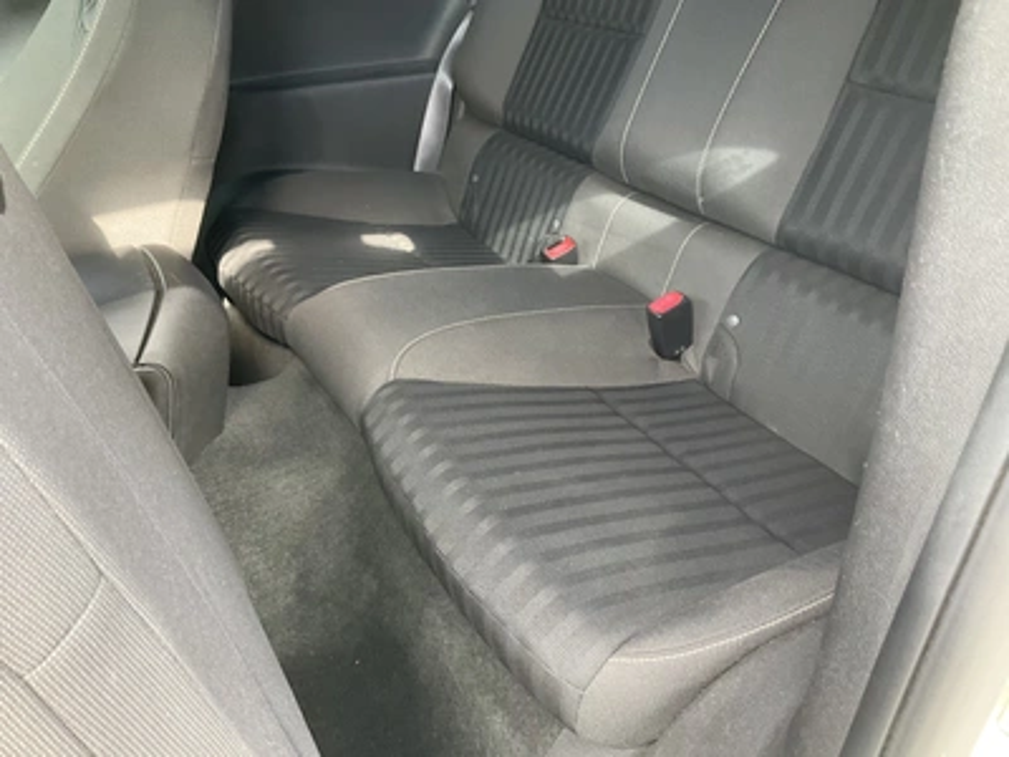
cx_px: 504
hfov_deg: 61.7
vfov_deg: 48.2
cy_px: 378
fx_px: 845
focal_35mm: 29
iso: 80
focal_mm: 3
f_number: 1.8
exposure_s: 1/60
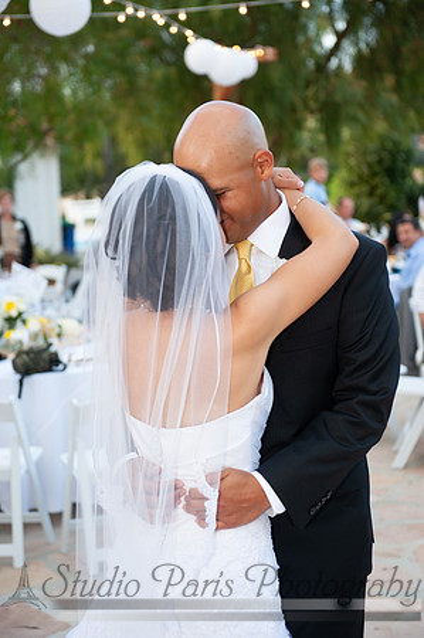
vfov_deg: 28.9
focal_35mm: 70
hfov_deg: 19.4
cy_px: 319
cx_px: 212
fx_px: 1239
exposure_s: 1/500
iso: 640
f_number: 3.5
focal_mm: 70
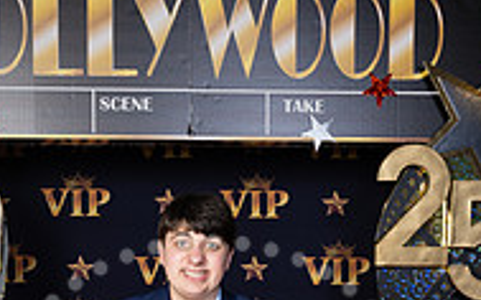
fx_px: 1271
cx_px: 209
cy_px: 470
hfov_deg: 21.4
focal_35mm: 97
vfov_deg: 12.7
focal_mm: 40
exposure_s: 1/100
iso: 320
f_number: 8
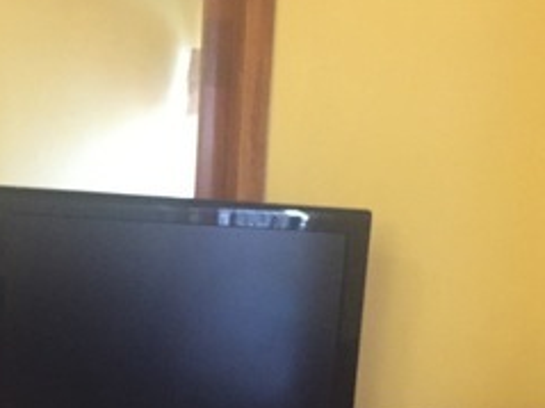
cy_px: 554
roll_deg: -4.7
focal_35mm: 81
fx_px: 1275
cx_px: 193
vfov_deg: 17.0
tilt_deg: -15.4
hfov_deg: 24.0
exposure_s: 1/15
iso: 400
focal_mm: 4.15
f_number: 2.2
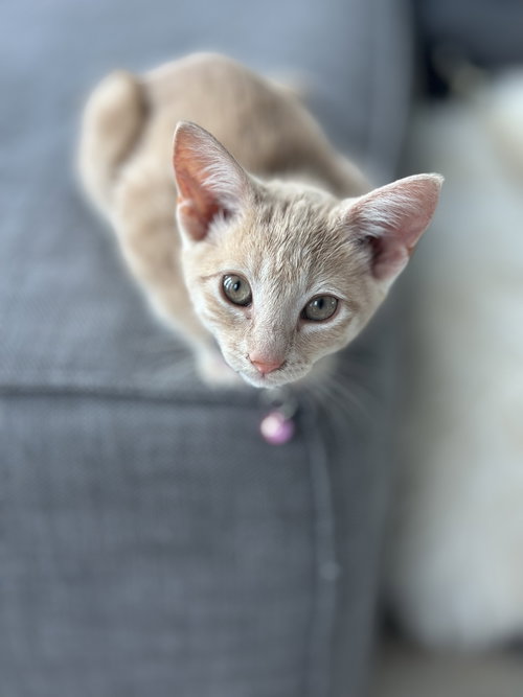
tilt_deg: -30.9
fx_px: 967
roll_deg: +0.4
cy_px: 348
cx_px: 262
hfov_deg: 30.3
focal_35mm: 48
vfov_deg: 39.7
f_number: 1.78
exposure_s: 1/158
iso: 64
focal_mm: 6.86
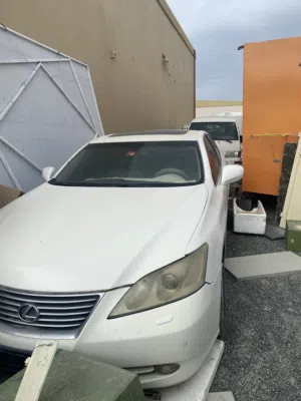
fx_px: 301
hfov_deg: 53.1
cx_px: 150
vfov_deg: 67.3
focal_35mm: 26
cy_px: 200
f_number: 1.8
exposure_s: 1/2222
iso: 32
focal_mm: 4.25
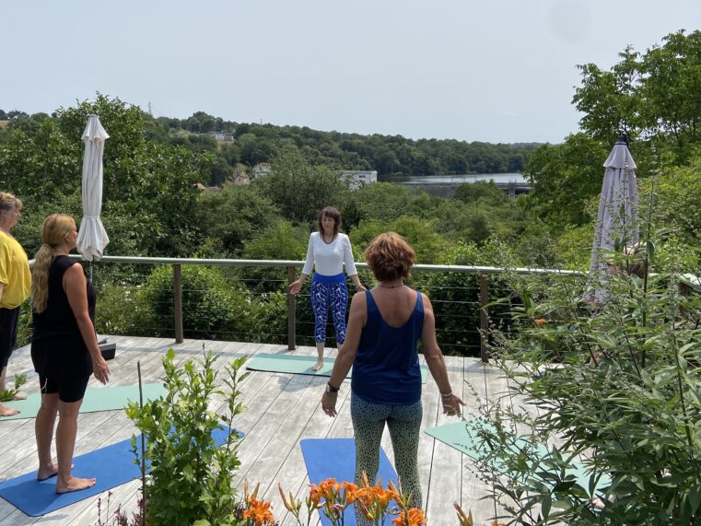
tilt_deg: -4.5
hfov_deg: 52.2
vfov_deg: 40.5
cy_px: 205
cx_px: 271
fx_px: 709
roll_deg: +0.1
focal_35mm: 35
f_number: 1.8
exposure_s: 1/5236
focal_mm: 4.25
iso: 32
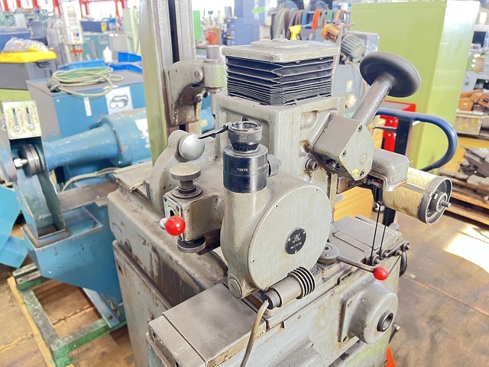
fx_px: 367
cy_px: 184
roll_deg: +0.4
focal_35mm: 26
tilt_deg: -24.7
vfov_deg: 53.1
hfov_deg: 67.3
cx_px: 244
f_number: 1.5
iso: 500
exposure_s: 1/48
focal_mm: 5.7
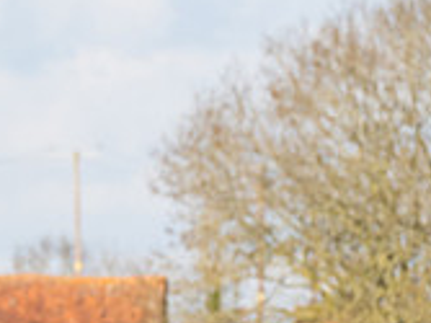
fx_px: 20405
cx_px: 192
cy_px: 438
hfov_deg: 1.2
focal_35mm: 1640
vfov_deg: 0.9
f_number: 4
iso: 400
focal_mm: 200
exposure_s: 1/1600
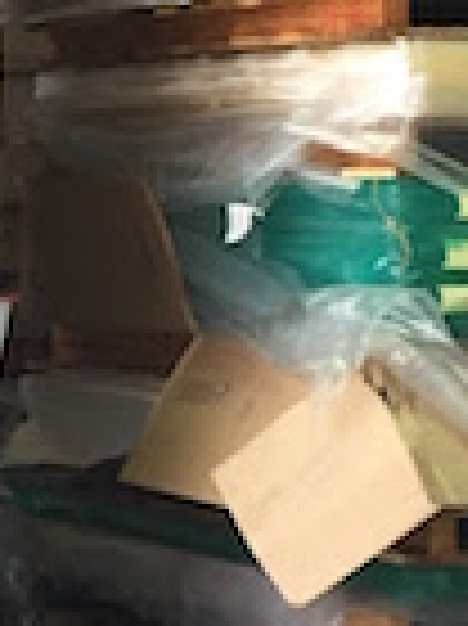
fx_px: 2853
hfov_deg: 8.9
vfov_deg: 12.5
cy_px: 275
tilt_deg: -0.6
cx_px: -443
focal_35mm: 158
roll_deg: -0.5
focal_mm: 4.15
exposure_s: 1/120
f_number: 2.2
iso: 32
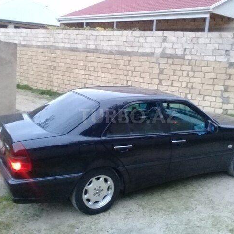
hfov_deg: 44.9
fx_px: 283
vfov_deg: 44.9
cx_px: 128
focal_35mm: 37
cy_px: 116
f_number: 2.2
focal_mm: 3.3
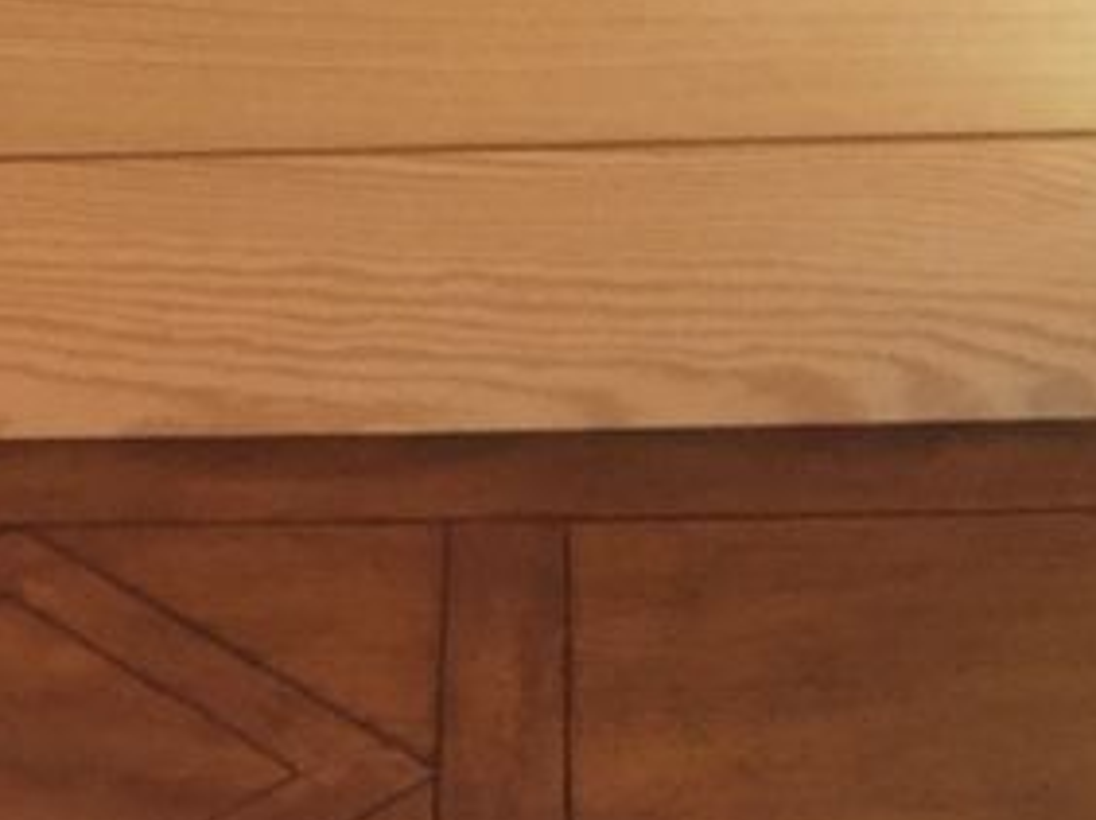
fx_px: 3258
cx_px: -23
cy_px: 1434
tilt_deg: -45.7
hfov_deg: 18.5
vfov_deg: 13.1
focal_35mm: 103
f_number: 2.2
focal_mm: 4.15
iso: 250
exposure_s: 1/20
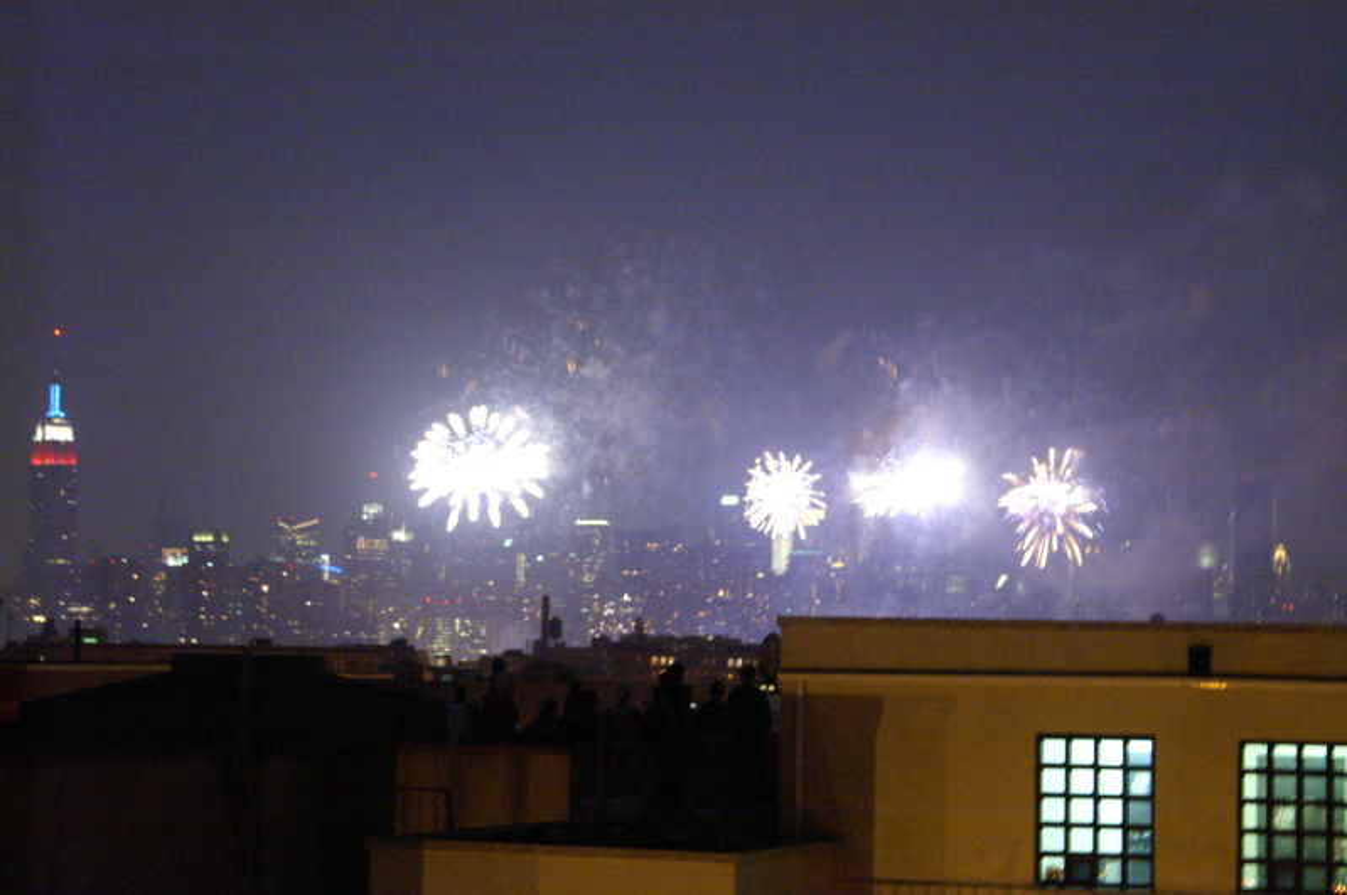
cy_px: 448
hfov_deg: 19.5
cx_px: 674
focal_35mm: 105
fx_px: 3925
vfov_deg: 13.0
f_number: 5.6
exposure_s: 1/4
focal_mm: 70
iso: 3200
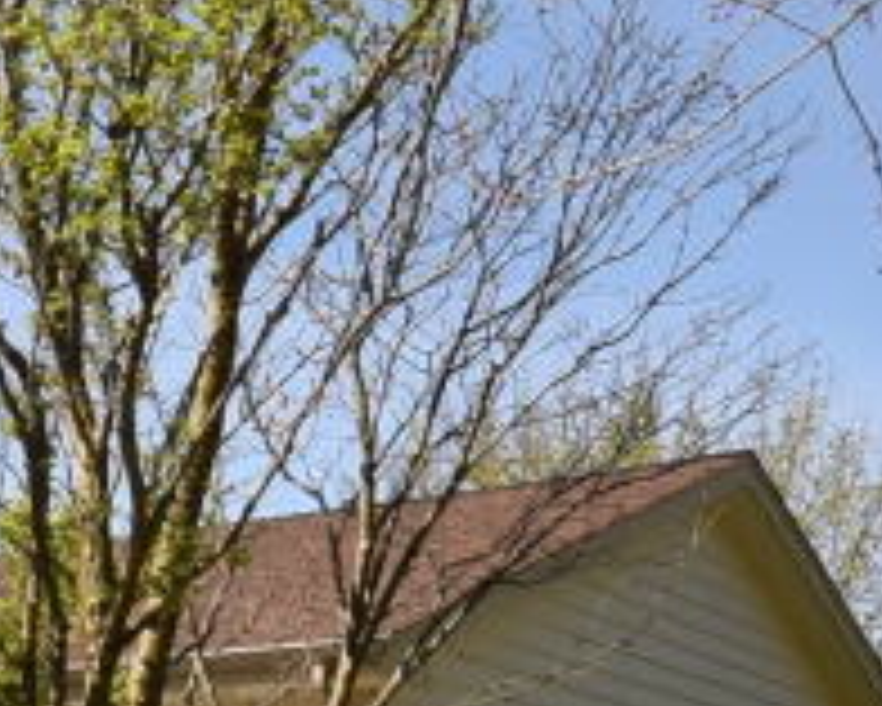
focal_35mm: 92
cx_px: -396
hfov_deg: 18.6
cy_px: 974
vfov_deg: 15.7
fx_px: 2403
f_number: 11
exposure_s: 1/500
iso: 640
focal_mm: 10
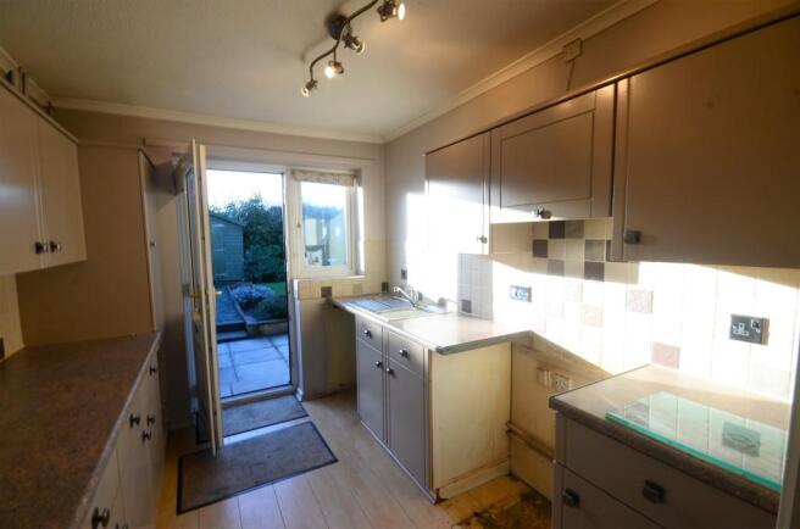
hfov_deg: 100.5
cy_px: 264
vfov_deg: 77.0
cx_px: 400
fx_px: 333
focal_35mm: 15
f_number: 11
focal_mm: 10
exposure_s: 1/5
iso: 100
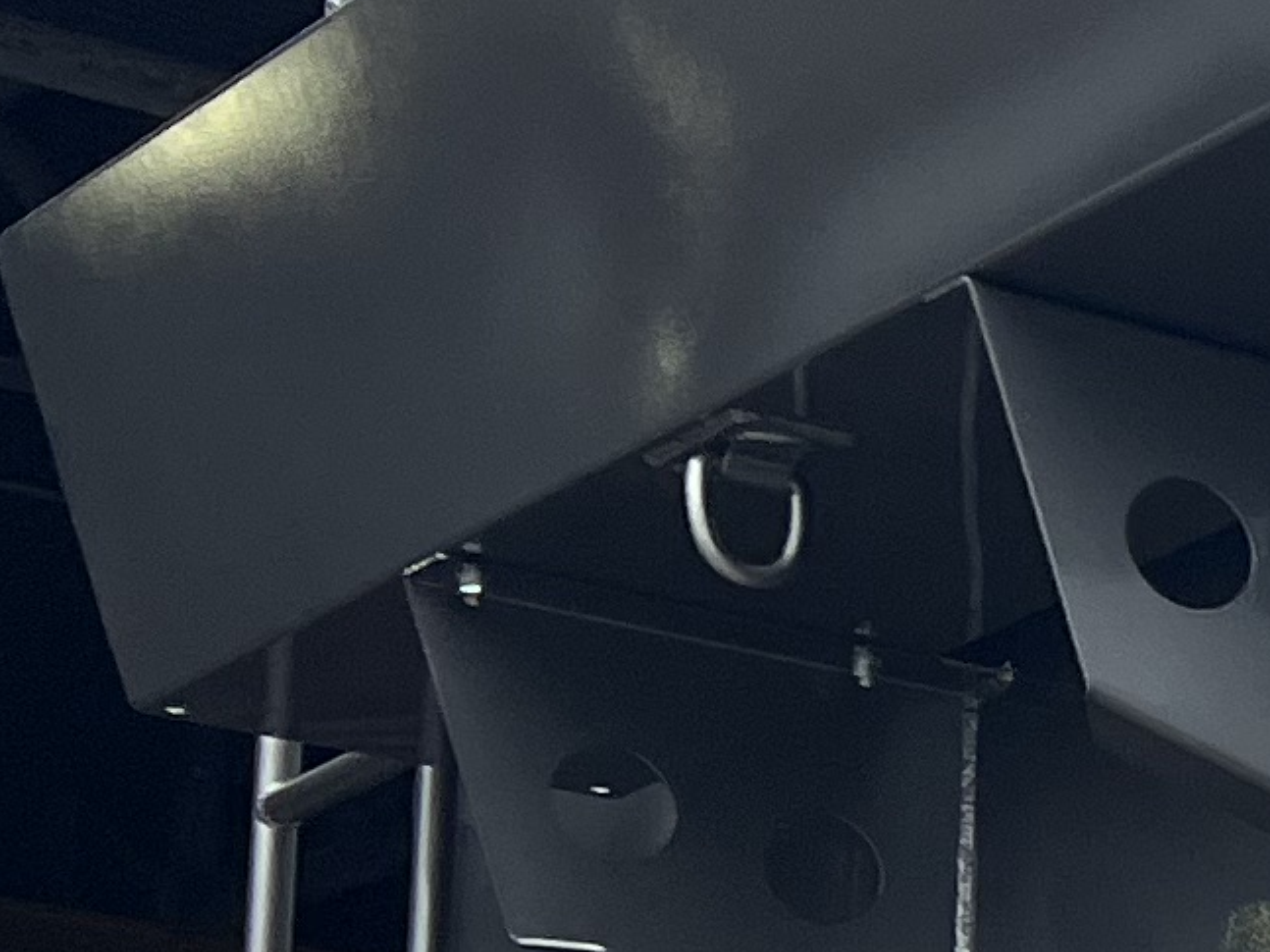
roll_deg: +0.6
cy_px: 1492
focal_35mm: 162
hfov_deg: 9.6
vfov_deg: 8.9
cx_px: 3716
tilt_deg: +8.6
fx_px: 5942
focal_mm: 5.7
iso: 50
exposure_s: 1/1124
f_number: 1.5
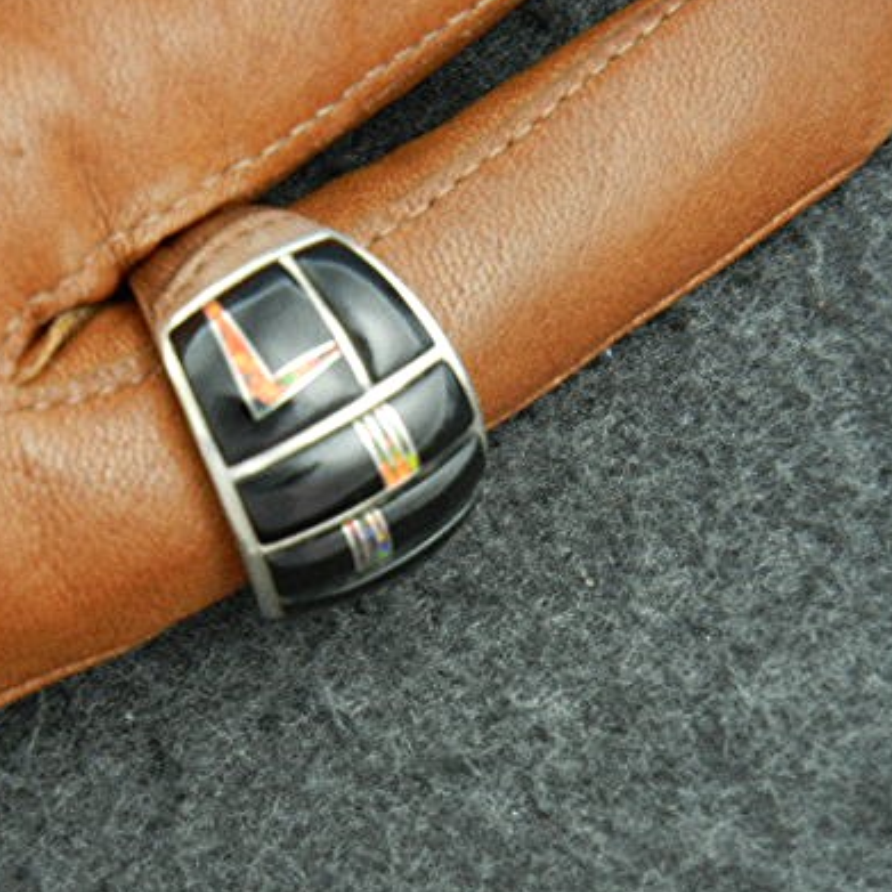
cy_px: 484
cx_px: 333
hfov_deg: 10.4
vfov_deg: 10.4
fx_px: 4898
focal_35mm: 168
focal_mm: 20.9
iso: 200
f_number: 4.6
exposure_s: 1/1.9
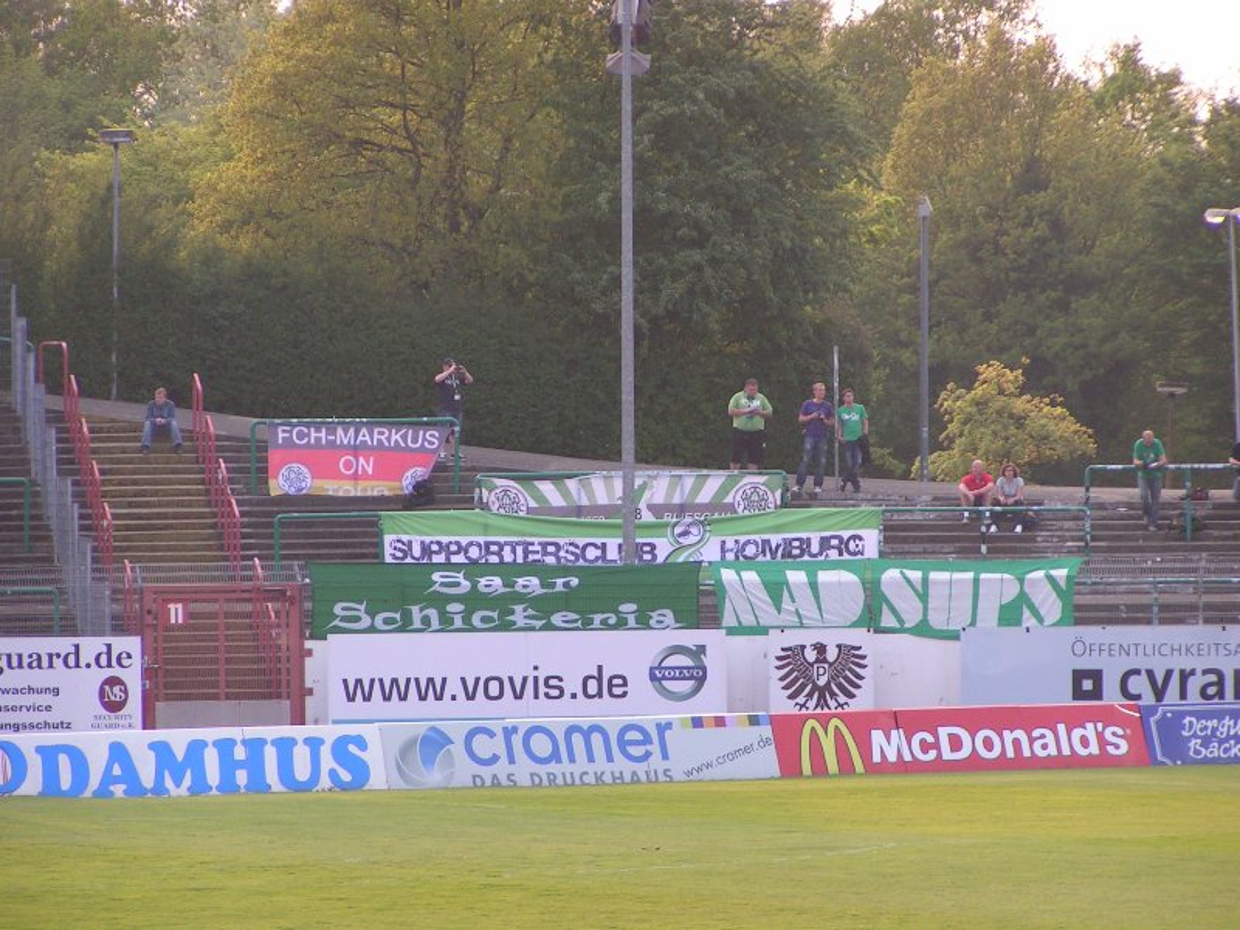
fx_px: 9708
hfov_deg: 7.3
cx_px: 620
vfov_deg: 5.5
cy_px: 465
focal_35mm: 271
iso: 100
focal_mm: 41.4
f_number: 3.5
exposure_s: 1/320
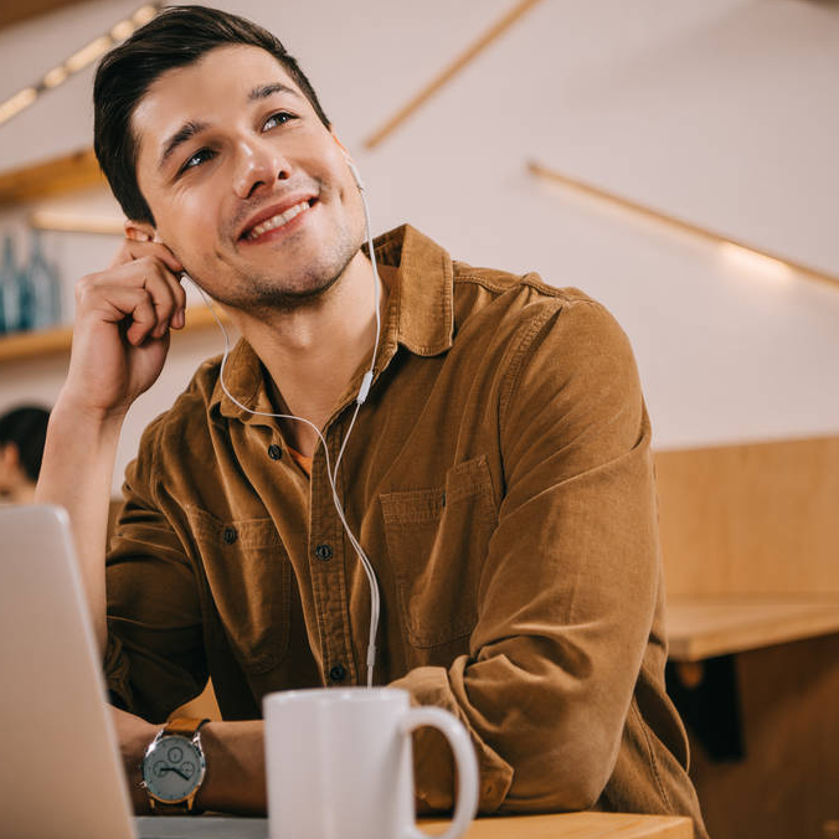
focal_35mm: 72
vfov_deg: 24.0
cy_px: 421
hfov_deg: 23.9
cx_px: 331
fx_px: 1974
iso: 100
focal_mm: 56
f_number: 3.2
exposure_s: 1/200
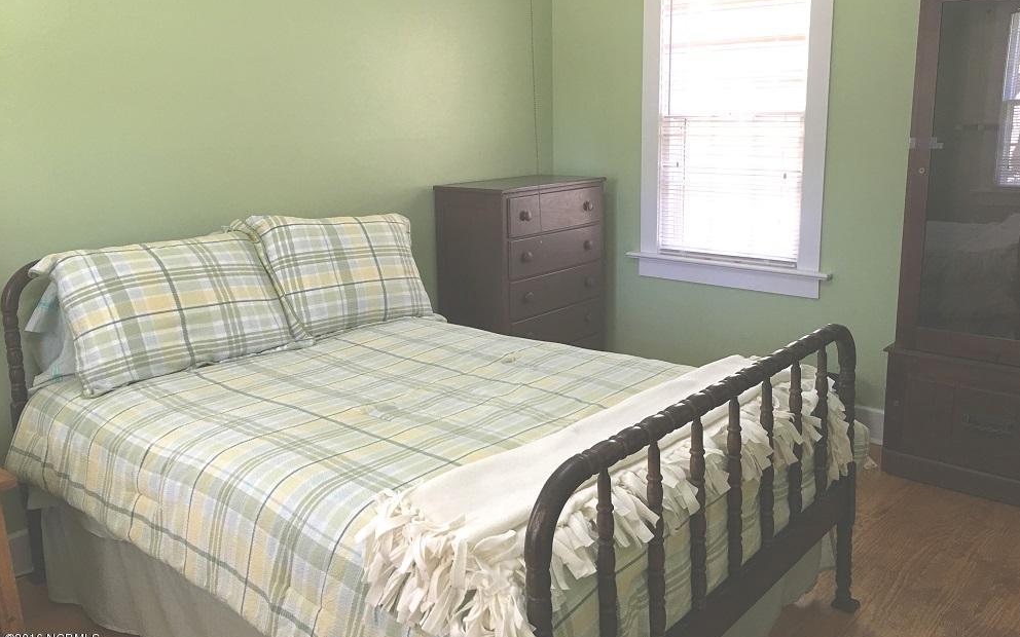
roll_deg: +1.3
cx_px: 513
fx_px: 862
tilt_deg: -9.5
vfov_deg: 40.5
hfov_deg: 61.2
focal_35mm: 31
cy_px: 282
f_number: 2.2
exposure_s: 1/15
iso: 32
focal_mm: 4.15
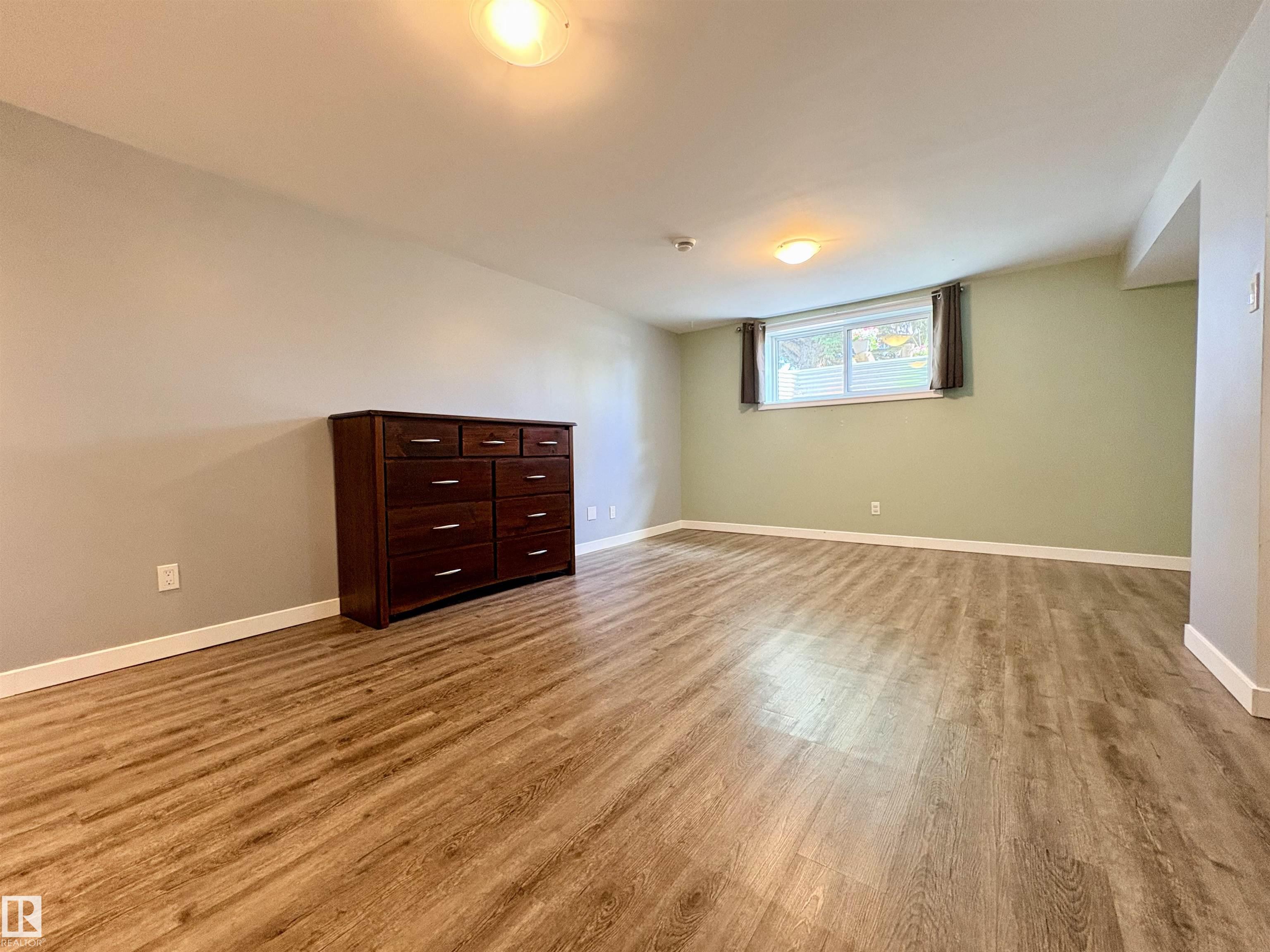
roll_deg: +1.4
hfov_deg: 102.1
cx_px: 635
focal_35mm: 14
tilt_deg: -1.6
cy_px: 476
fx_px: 514
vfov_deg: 85.7
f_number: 2.2
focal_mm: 2.22
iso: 320
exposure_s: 1/60
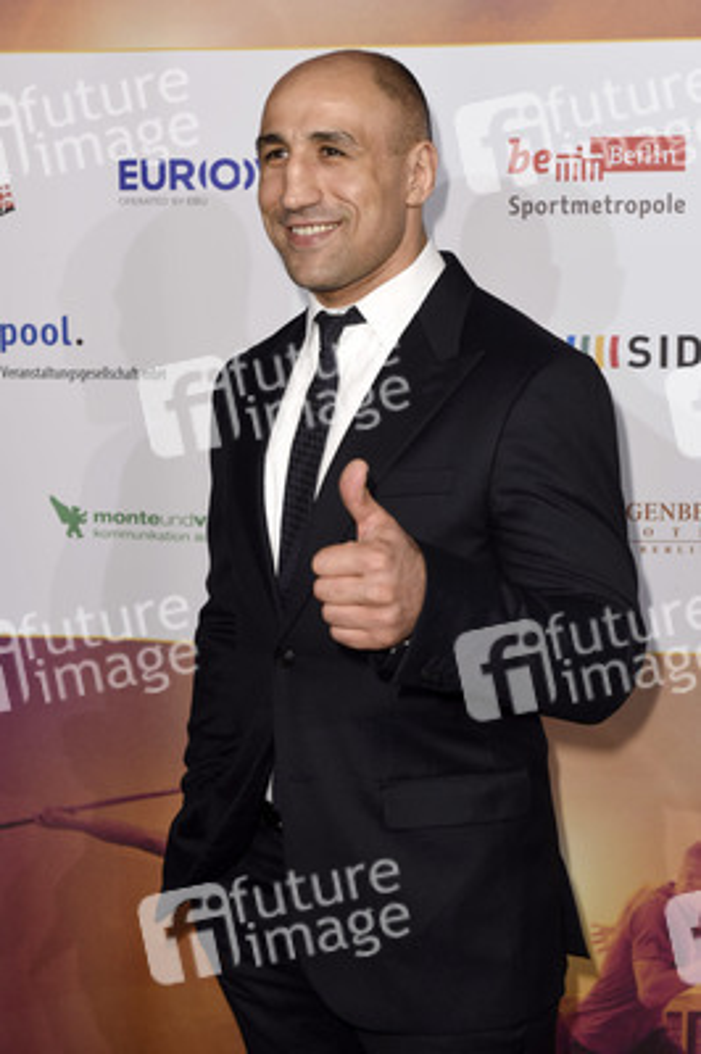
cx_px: 350
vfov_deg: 32.4
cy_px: 527
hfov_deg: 21.9
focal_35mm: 62
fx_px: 1814
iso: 500
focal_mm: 62
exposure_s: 1/160
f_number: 5.6
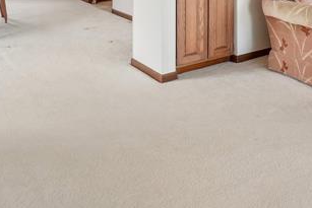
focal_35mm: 50
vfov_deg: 23.3
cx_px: 249
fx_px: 434
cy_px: -77
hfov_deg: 38.1
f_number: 8
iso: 320
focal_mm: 10
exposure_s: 1/30
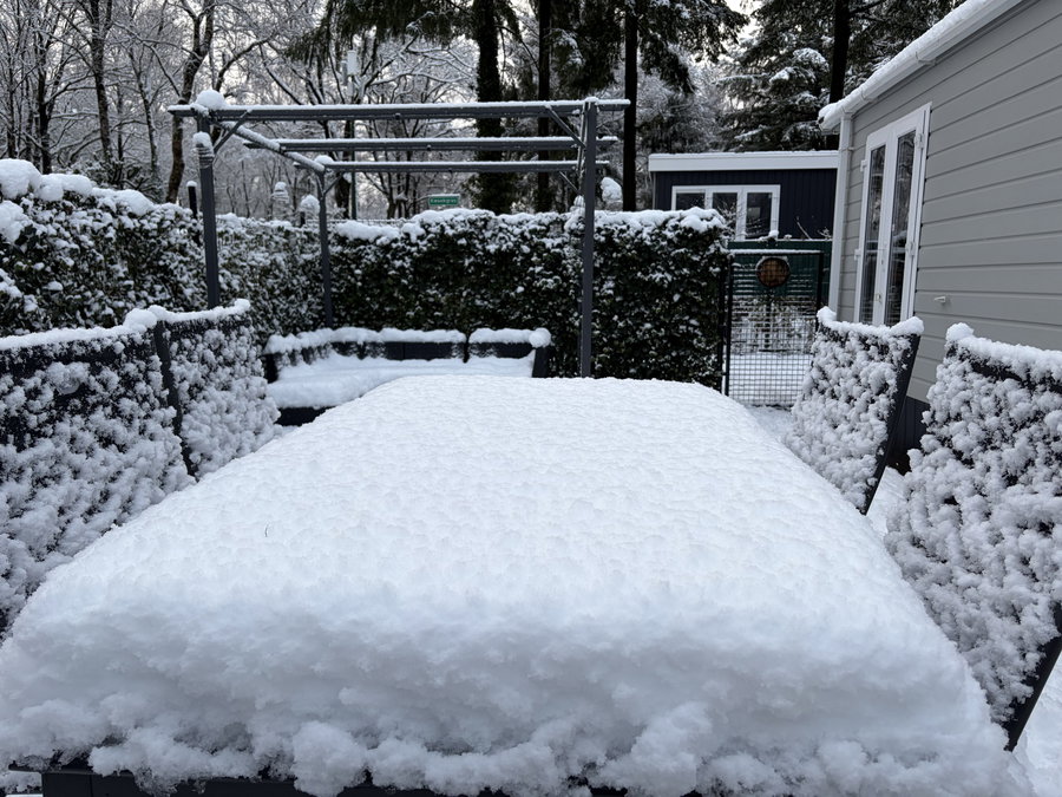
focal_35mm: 26
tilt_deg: -7.4
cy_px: 398
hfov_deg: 67.3
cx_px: 531
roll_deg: -0.2
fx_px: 798
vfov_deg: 53.1
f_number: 1.6
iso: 50
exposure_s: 1/381
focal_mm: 5.96
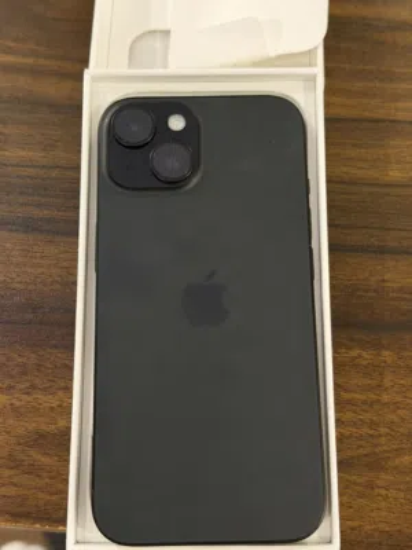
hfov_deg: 30.3
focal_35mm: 48
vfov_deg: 39.7
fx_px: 762
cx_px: 206
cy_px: 275
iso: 800
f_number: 1.78
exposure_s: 1/27
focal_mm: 6.76
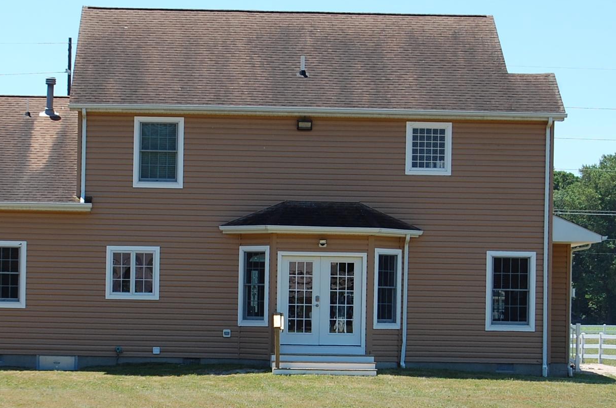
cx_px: 248
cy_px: 276
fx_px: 2372
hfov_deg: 14.8
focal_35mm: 139
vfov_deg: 9.8
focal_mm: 55
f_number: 8
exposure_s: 1/250
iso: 200
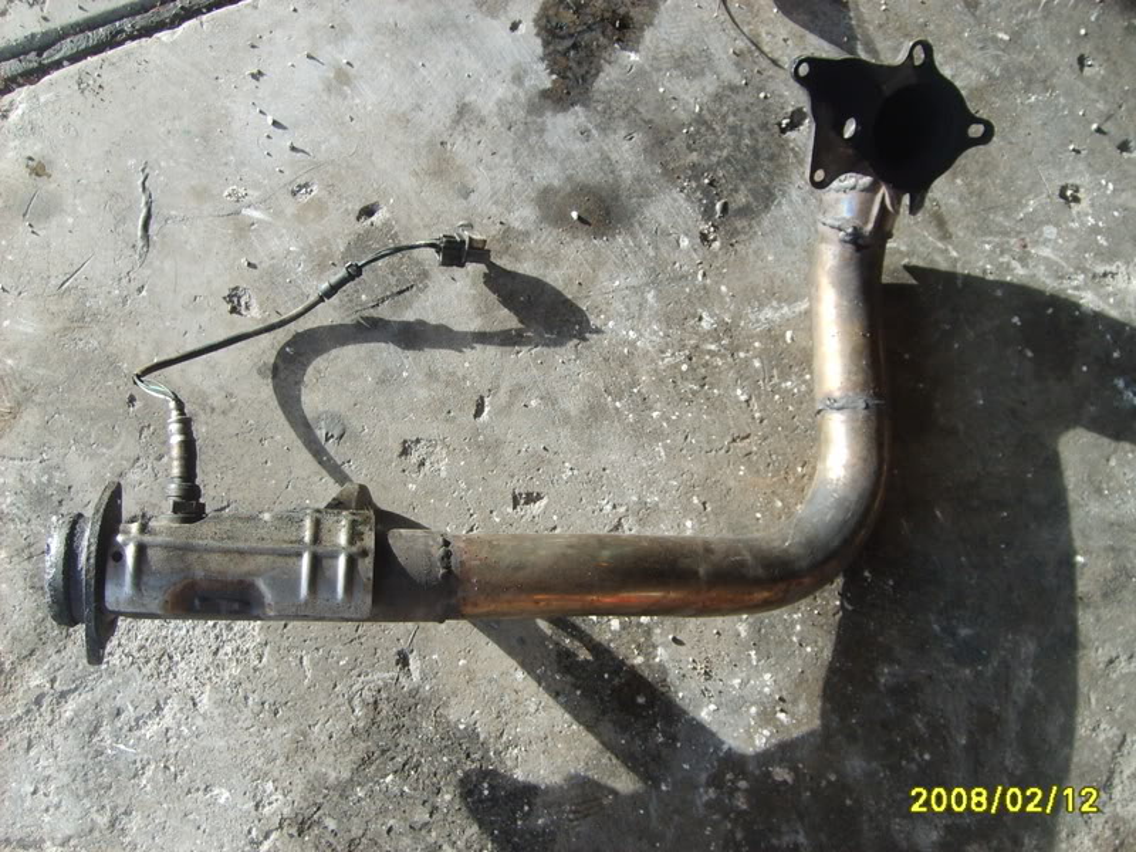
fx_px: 1149
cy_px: 426
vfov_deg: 40.7
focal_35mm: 35
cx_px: 568
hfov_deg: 52.6
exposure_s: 1/180
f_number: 2.8
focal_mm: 5.8
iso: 50
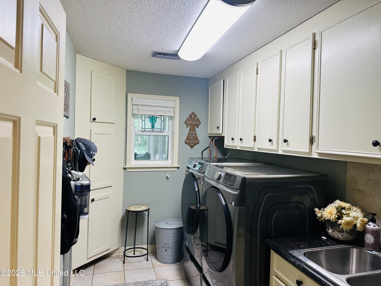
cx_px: 190
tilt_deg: -0.5
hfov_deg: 71.6
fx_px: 264
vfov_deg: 56.8
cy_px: 143
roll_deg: -1.8
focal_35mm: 24
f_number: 1.78
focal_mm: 6.86
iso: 125
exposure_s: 1/120
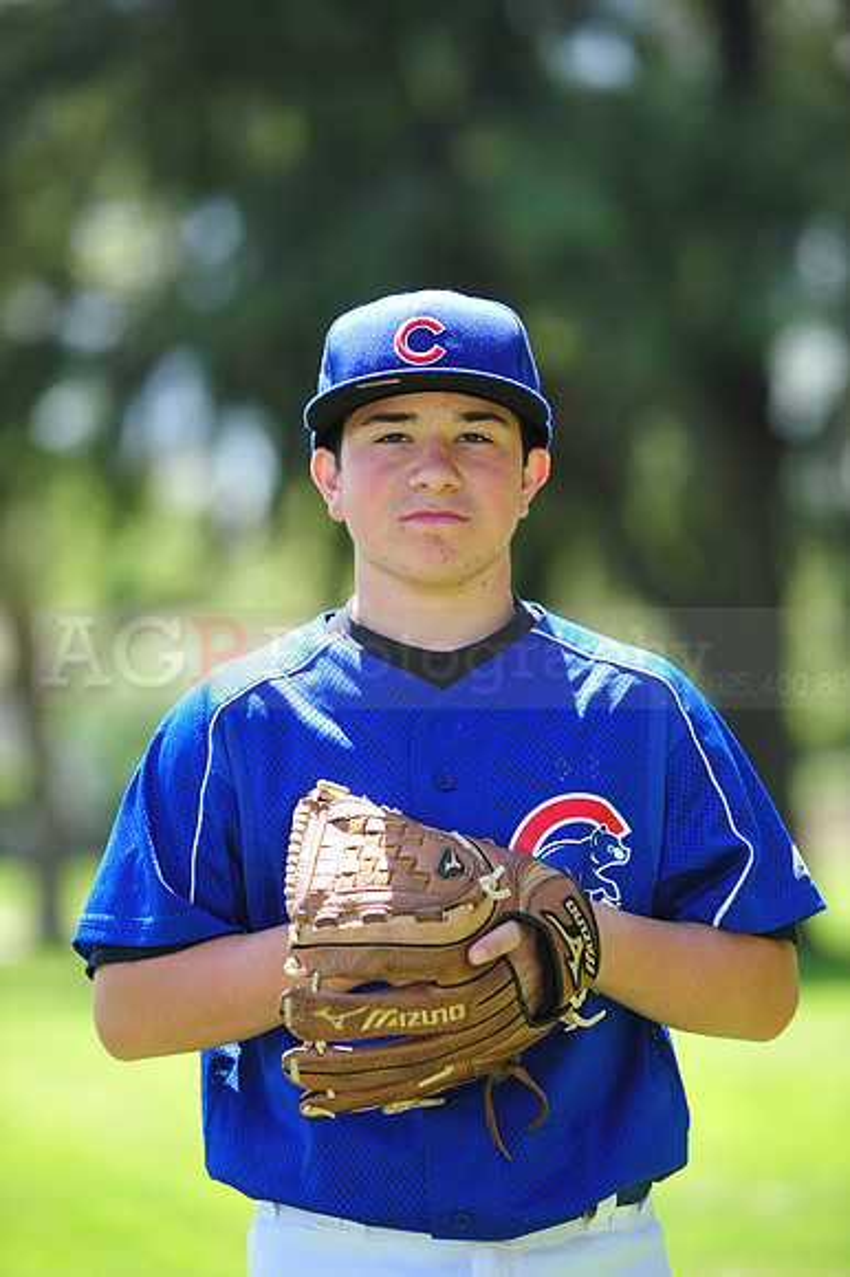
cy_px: 638
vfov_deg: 10.3
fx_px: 7091
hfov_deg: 6.9
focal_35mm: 200
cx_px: 425
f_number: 4.5
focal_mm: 200
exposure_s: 1/320
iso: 200
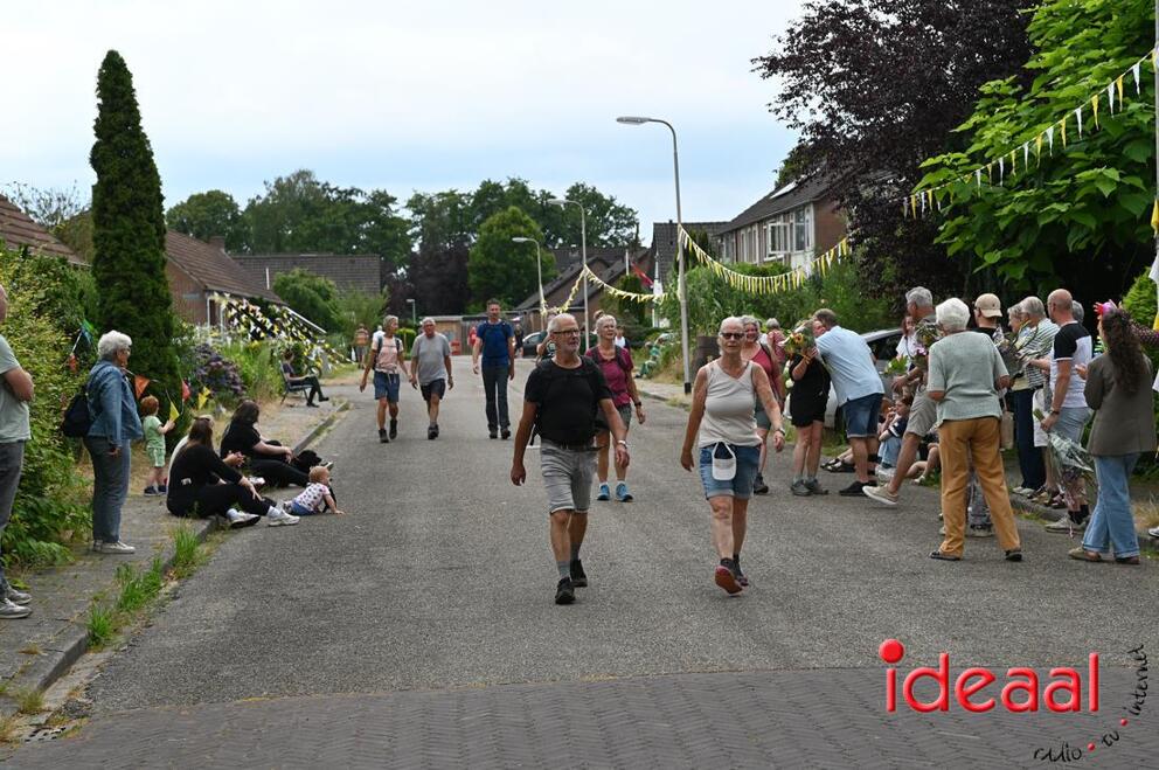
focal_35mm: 70
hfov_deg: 28.9
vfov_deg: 19.4
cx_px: 580
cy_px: 385
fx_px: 2251
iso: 180
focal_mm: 70
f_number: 5.6
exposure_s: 1/250
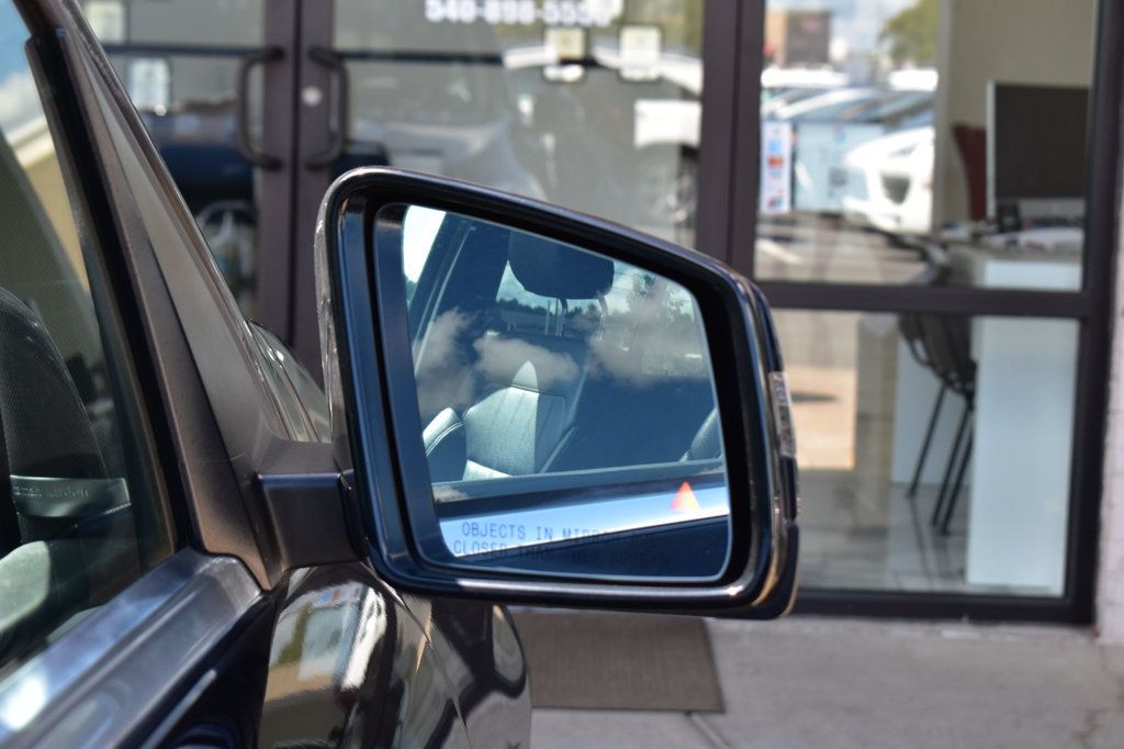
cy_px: 374
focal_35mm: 82
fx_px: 2575
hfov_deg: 24.6
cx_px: 562
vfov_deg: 16.5
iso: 400
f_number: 9
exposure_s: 1/100
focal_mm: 55
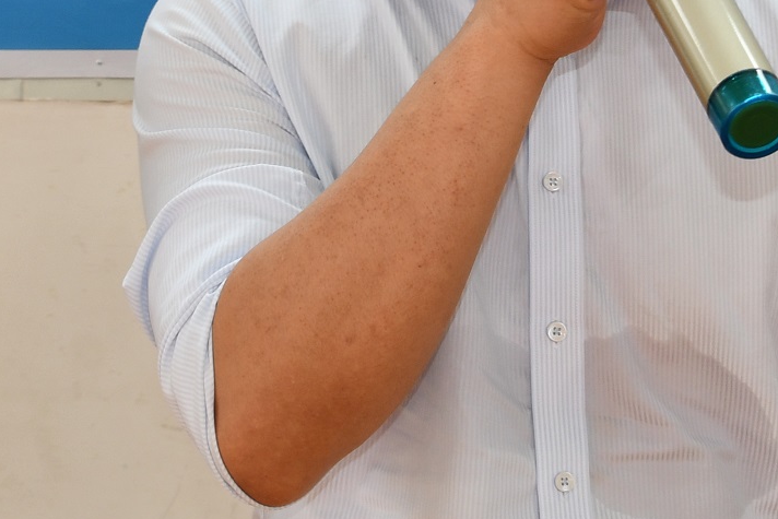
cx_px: 593
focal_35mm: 95
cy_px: -22
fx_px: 2053
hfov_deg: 21.3
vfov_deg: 14.1
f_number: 7.1
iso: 250
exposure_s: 1/30
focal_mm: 18
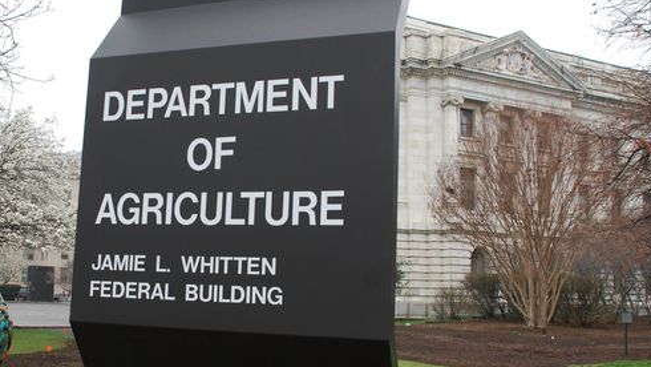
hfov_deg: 44.7
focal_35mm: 45
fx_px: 777
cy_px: 211
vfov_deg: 26.5
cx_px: 209
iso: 200
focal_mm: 20
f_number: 5.6
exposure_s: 1/125
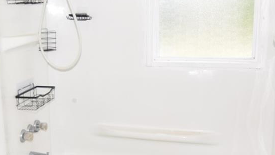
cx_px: 90
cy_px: 78
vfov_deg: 26.0
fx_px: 335
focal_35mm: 46
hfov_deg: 43.9
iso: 250
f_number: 5.6
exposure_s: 1/125
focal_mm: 10
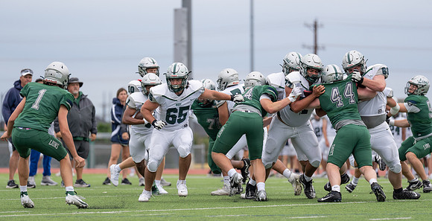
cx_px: 190
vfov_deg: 4.6
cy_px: 122
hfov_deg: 9.0
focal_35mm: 244
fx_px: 2739
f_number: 2.8
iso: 250
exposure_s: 1/1250
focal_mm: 200
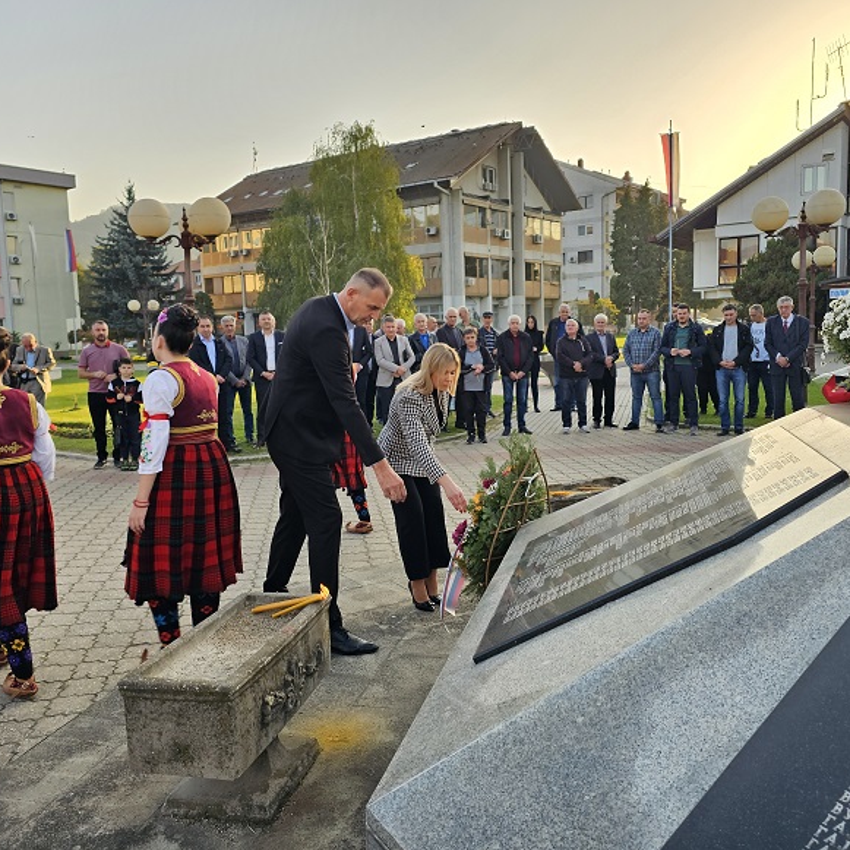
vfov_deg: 57.3
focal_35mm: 28
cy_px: 413
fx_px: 778
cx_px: 446
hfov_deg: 57.3
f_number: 1.7
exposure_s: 1/195
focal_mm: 6.3
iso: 20
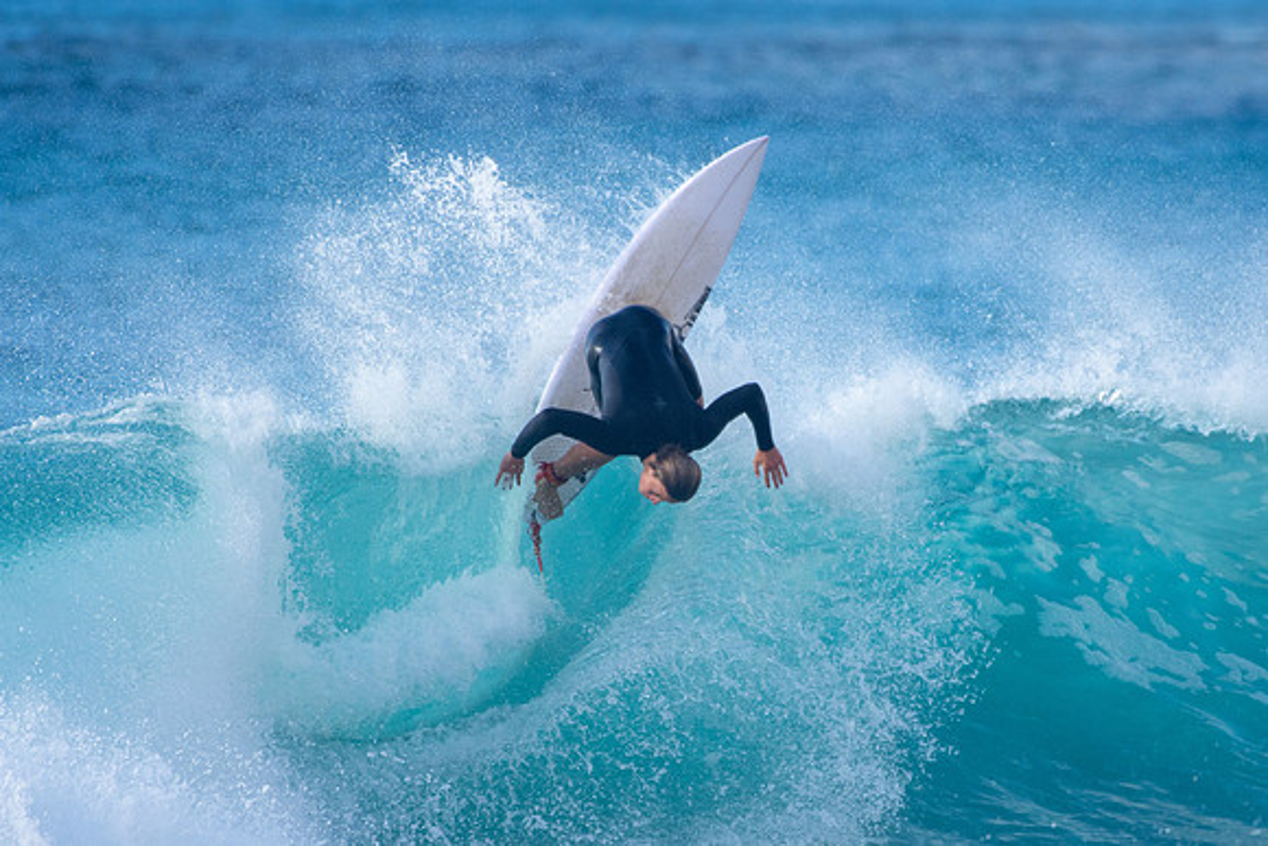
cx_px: 819
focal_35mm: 977
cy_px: 486
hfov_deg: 2.1
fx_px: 34402
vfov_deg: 1.4
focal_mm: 500
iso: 400
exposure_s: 1/1250
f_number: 5.6
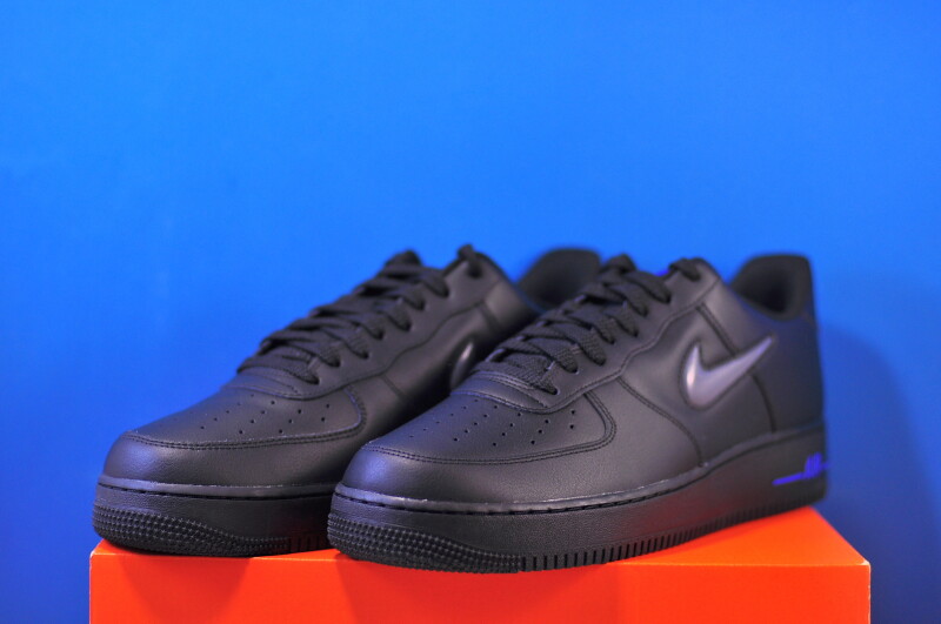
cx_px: 470
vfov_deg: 18.1
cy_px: 312
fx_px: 1958
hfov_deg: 27.0
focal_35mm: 75
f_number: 2
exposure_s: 1/320
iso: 250
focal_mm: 50
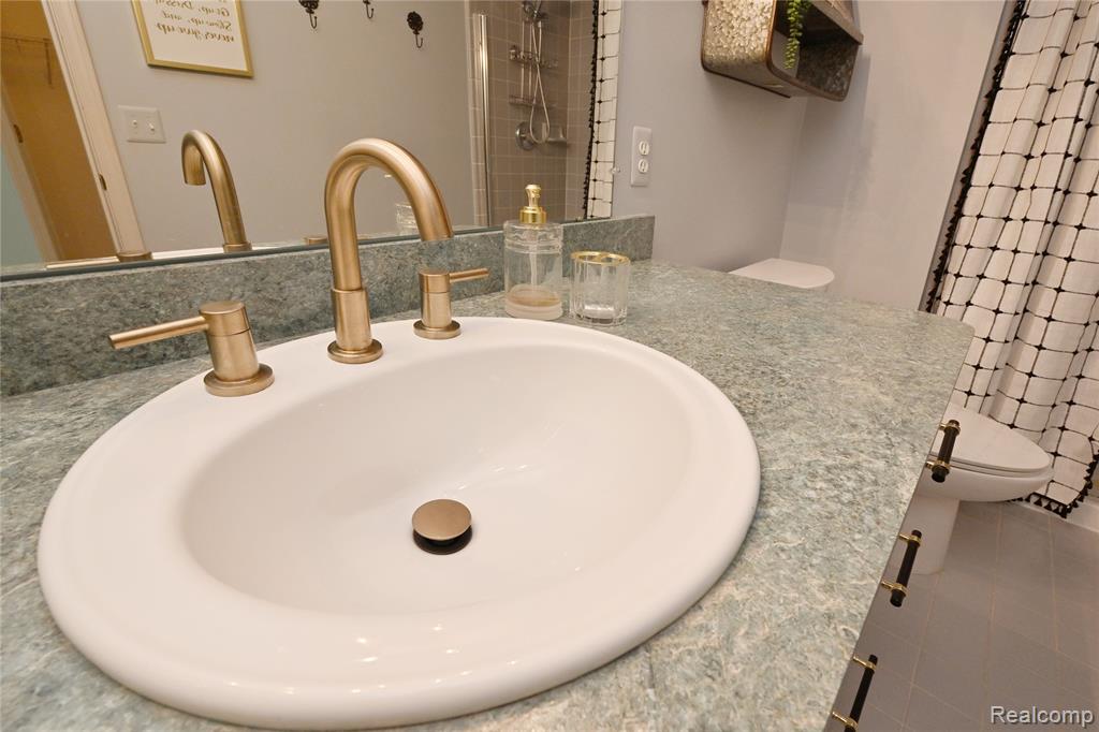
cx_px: 550
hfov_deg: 104.3
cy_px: 366
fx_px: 427
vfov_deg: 81.2
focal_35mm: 14
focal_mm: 14
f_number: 10
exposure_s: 1/60
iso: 800
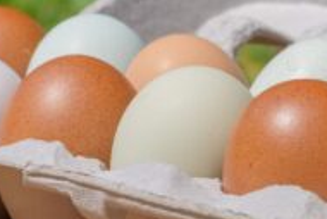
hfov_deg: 8.7
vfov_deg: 5.8
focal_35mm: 236
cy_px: 91
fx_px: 2145
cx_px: 195
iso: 250
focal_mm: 100
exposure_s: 1/160
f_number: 20
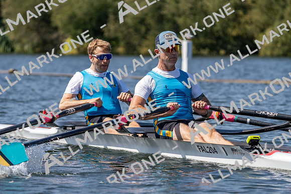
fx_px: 2062
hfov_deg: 8.1
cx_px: 146
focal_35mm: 255
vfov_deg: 5.4
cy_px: 97
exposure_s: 1/2000
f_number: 5.6
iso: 250
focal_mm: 255
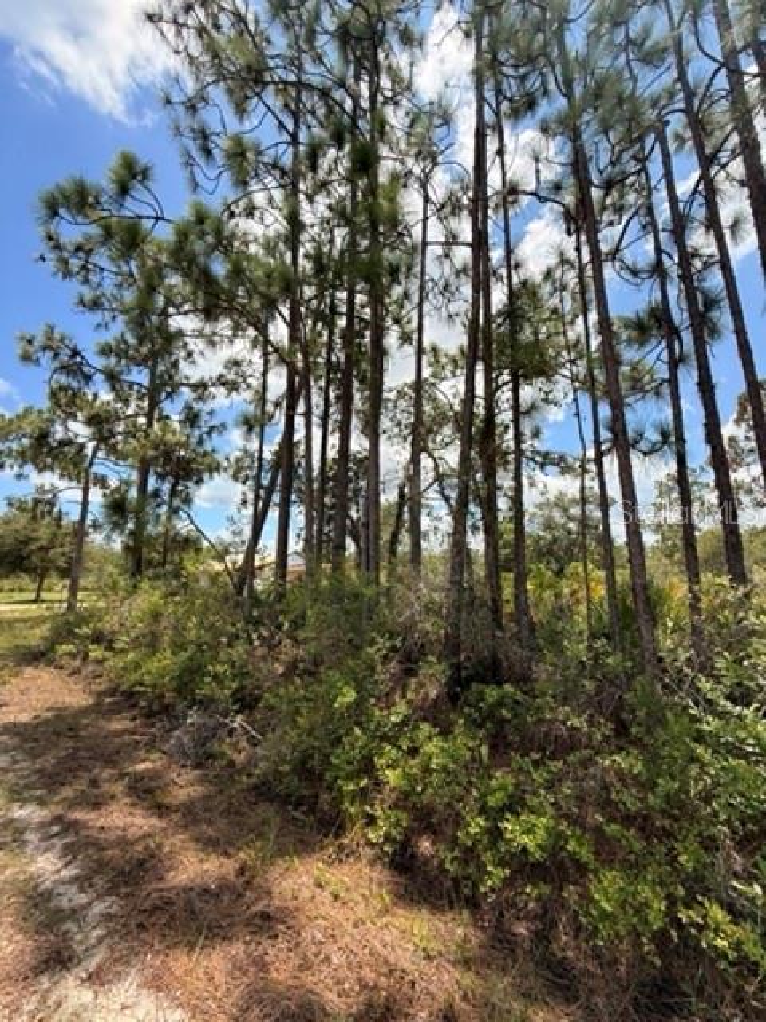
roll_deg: -0.8
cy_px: 511
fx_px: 413
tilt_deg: +12.4
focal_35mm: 14
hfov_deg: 85.7
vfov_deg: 102.1
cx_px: 383
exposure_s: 1/1613
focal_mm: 2.22
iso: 50
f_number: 2.2
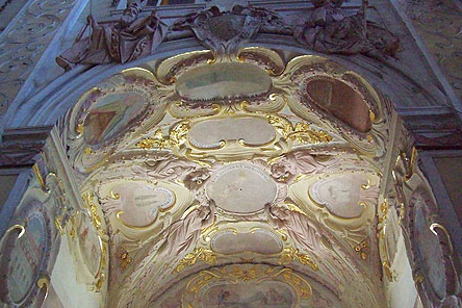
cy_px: 143
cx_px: 229
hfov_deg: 50.7
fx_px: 488
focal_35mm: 38
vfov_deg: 35.0
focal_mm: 6
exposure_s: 1/81
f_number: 2.7
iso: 800
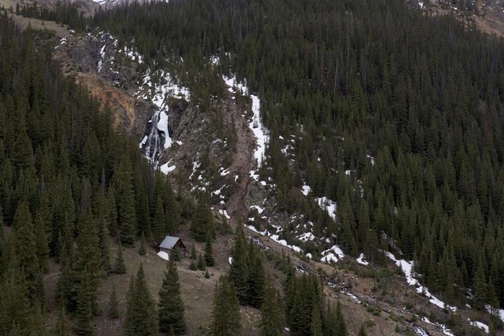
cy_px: 111
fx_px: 546
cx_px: 202
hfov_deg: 49.2
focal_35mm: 39
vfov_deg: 33.9
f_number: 5.6
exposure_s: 1/400
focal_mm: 10.26
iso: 100
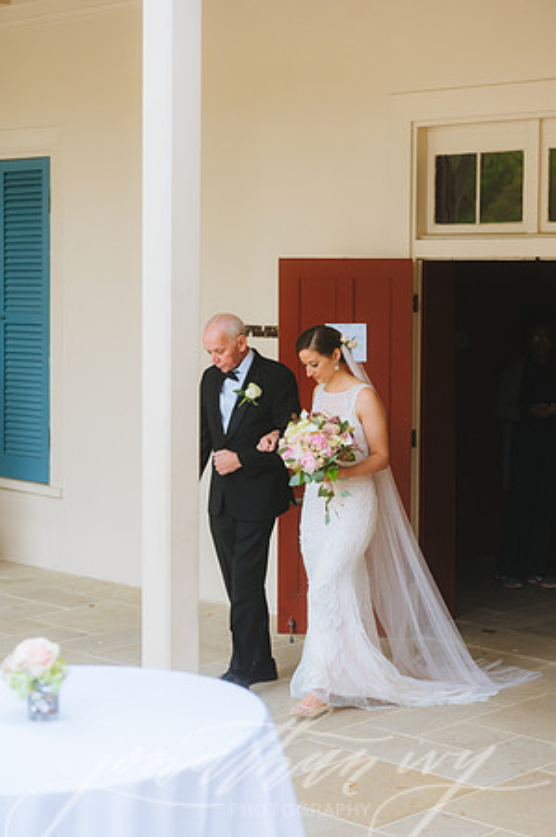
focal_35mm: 70
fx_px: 1625
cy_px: 418
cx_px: 278
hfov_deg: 19.4
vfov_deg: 28.9
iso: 400
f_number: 2.8
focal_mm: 70
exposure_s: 1/320
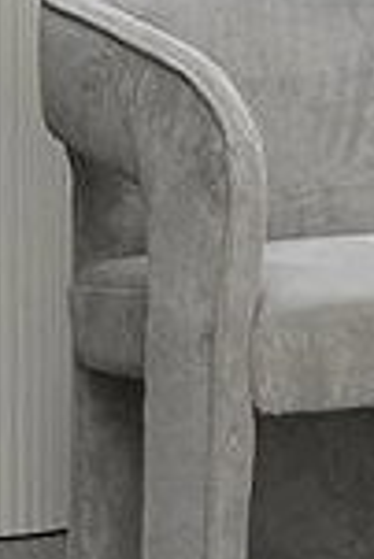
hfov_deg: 4.0
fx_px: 5317
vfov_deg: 6.0
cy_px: -185
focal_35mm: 342
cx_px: 122
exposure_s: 1/100
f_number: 7.1
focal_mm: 86
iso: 500
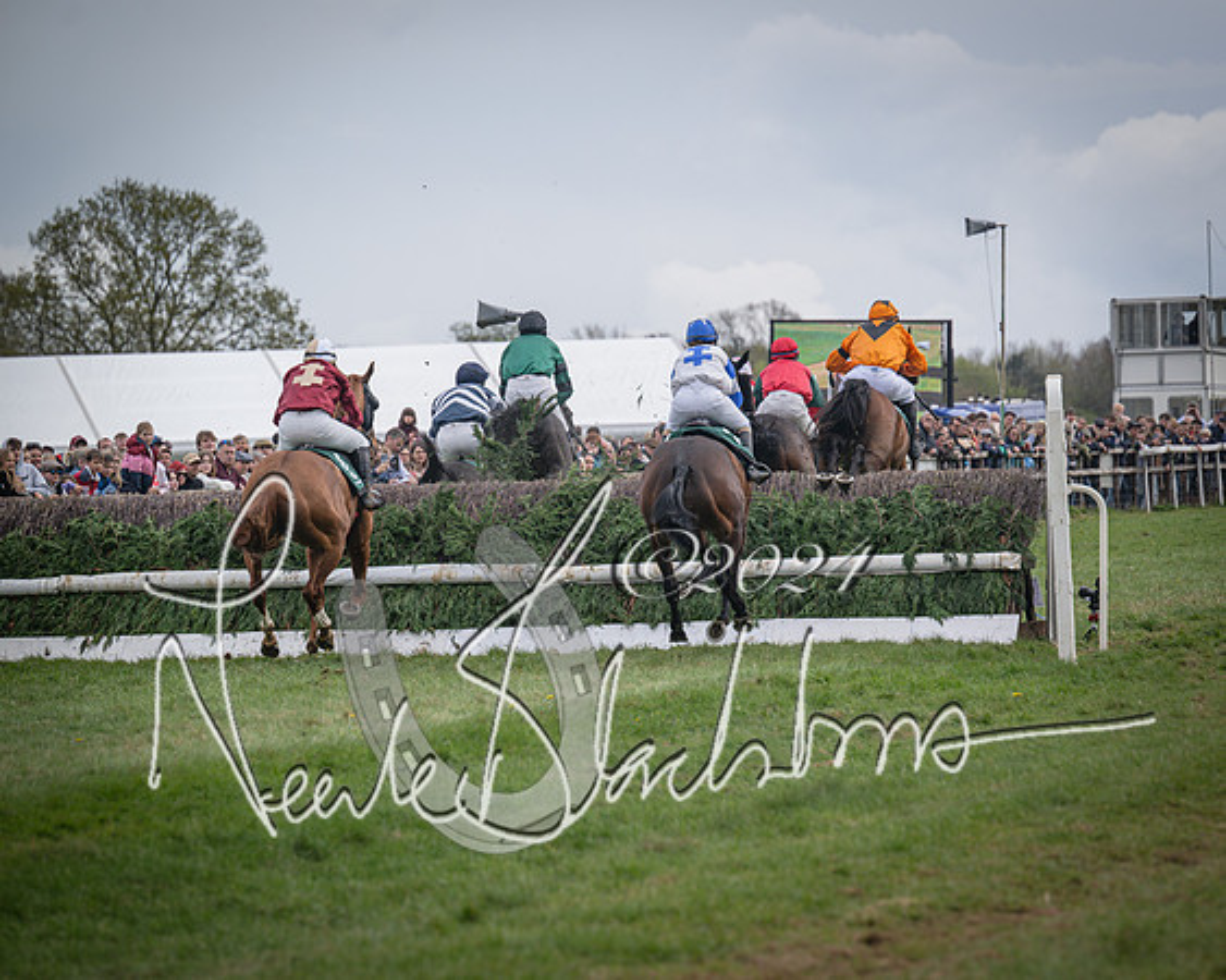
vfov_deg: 6.1
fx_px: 9178
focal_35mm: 253
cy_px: 516
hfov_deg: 7.6
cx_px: 782
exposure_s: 1/800
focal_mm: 210
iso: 400
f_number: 5
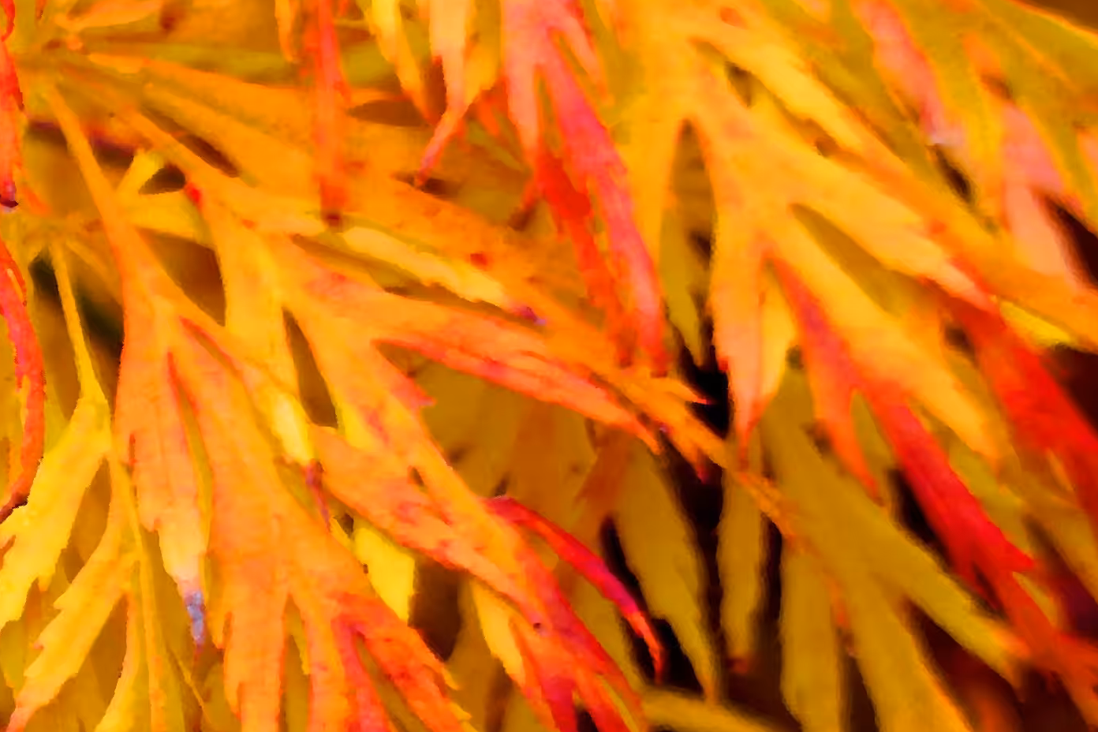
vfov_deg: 2.4
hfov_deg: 3.6
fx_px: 17384
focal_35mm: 570
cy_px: 332
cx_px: -1146
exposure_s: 1/200
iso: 200
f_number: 4.5
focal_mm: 88
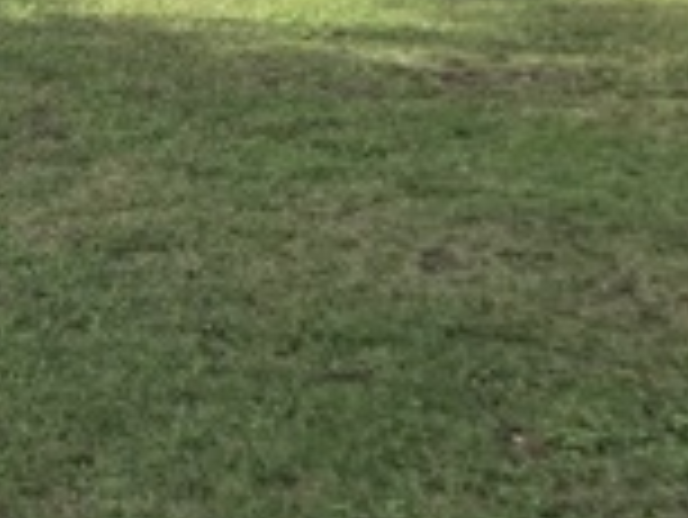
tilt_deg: +1.7
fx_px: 2327
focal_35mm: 117
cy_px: -351
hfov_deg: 14.3
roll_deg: +2.7
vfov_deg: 11.9
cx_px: -639
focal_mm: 3.99
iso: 32
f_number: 1.8
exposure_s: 1/1517
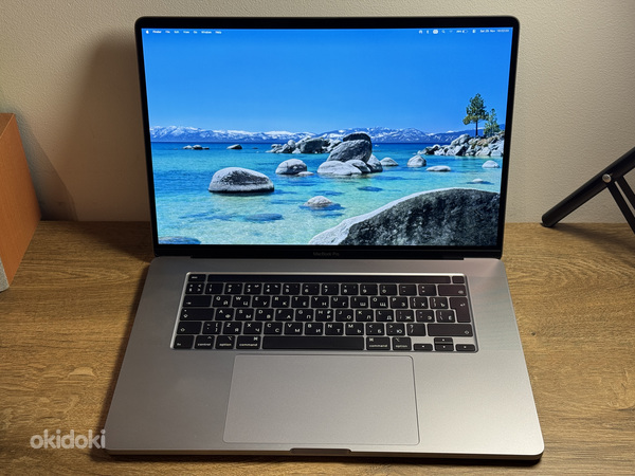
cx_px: 318
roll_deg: +1.7
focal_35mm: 48
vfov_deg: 30.3
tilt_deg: -38.6
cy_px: 238
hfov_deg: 39.7
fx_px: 881
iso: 100
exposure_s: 1/61
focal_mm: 6.76
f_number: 1.78
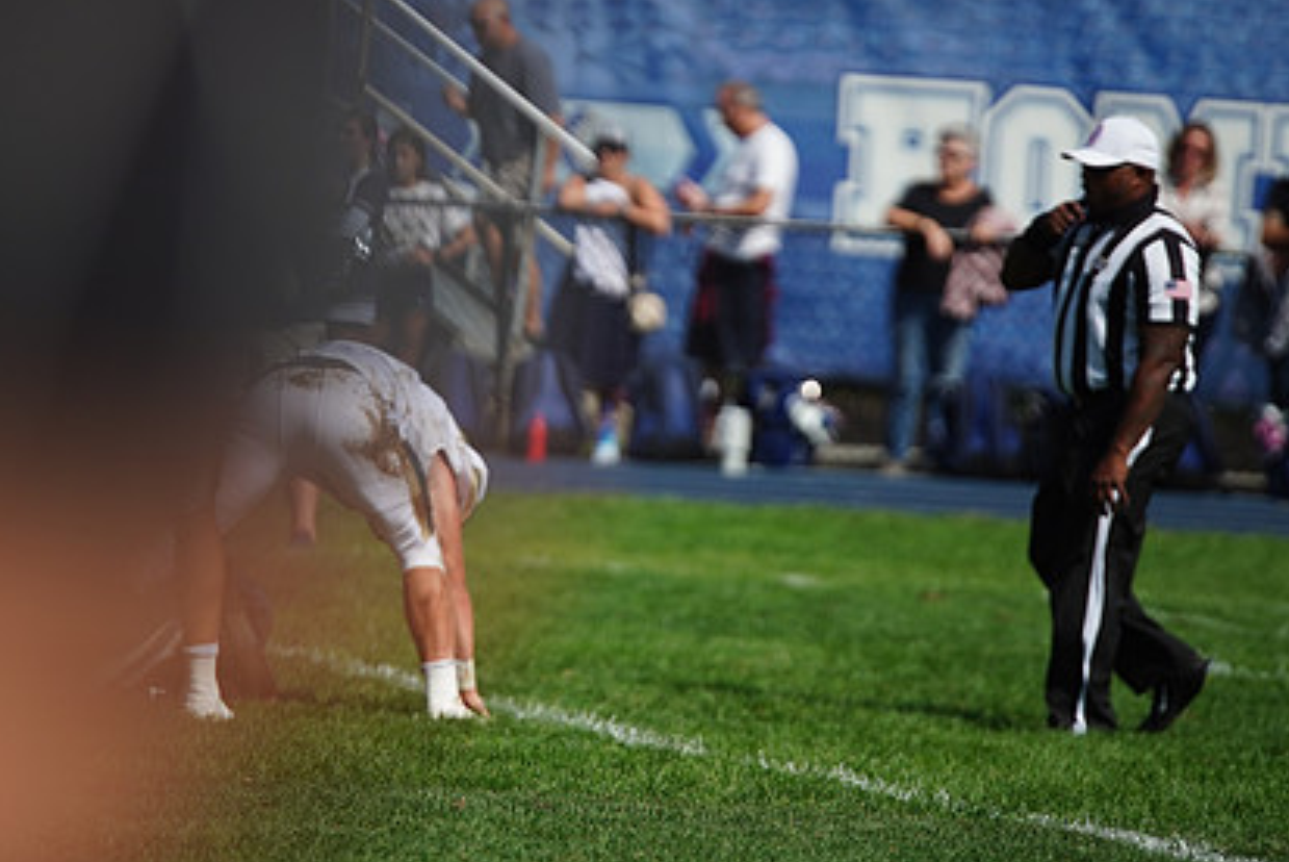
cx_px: 421
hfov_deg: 4.9
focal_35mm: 421
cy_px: 323
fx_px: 15084
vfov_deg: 3.3
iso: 400
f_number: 2.8
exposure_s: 1/8000
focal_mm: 300
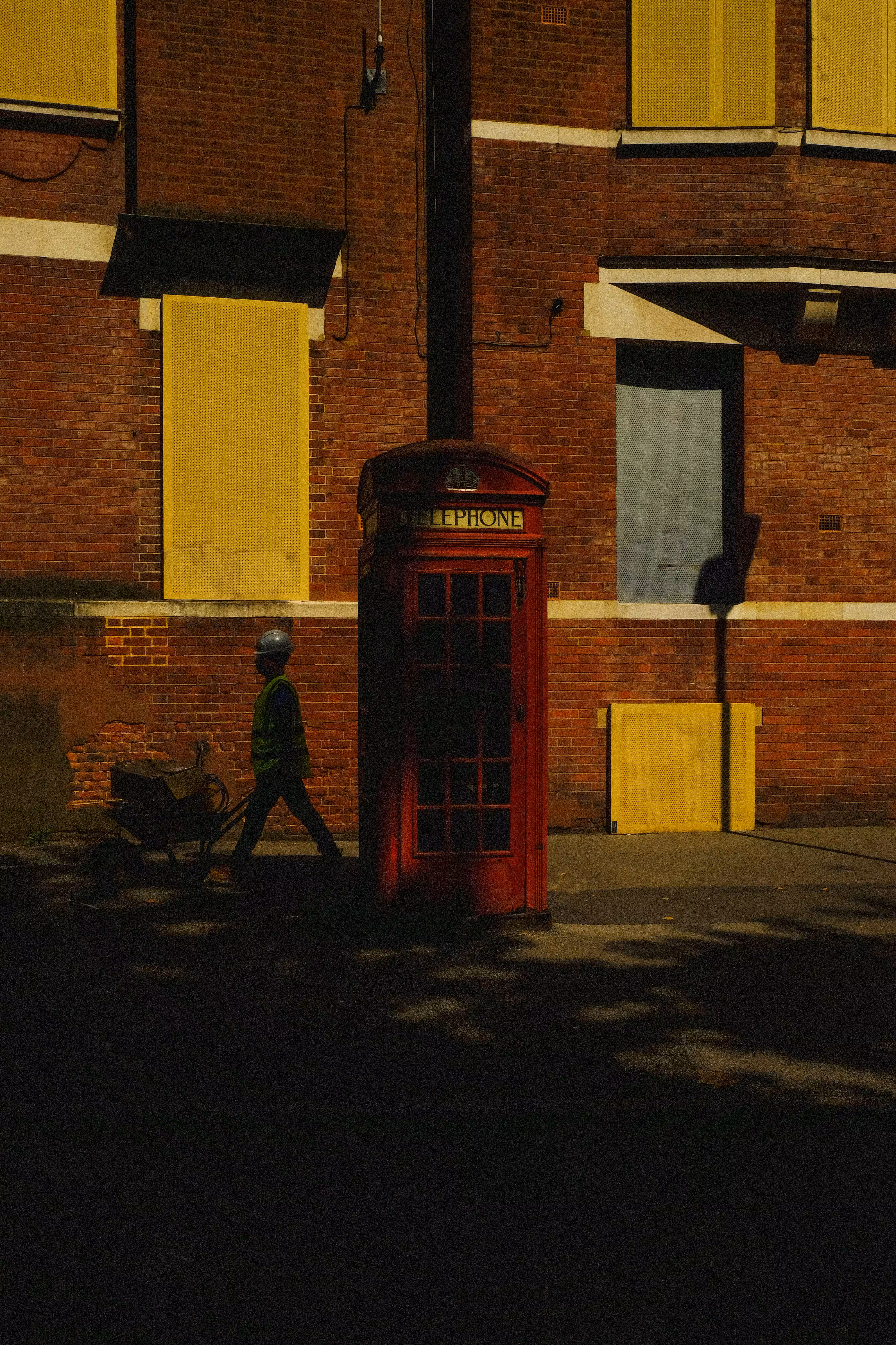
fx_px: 1307
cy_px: 672
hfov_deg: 37.9
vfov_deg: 54.4
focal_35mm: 35
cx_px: 448
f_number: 22
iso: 400
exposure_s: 1/500
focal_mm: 23.3
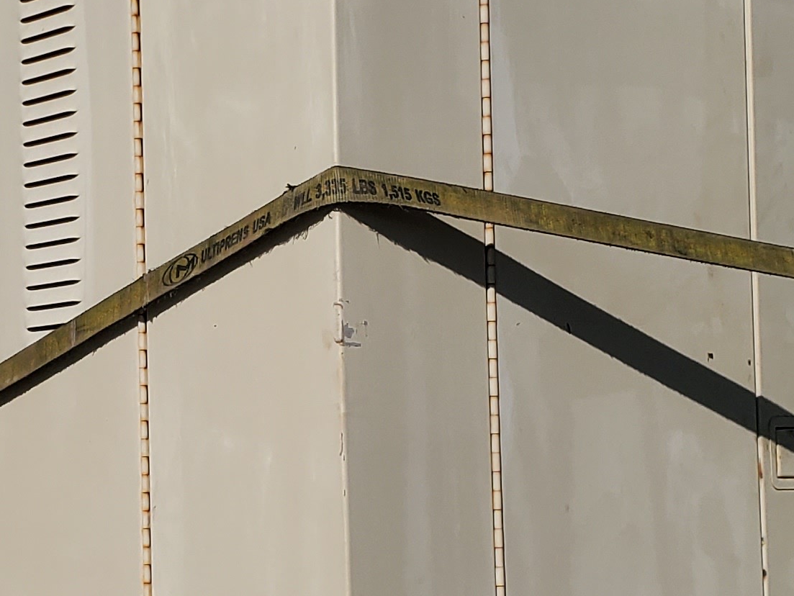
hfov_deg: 20.5
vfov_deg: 15.6
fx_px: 2180
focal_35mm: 95
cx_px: 207
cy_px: 320
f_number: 2.4
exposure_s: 1/4963
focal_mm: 4.3
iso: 50
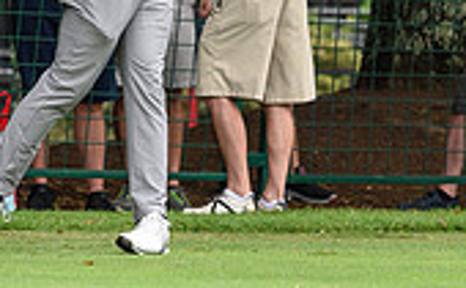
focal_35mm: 611
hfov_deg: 3.4
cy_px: -83
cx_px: 70
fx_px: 7734
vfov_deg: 2.1
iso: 2000
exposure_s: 1/160
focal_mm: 165
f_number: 4.5
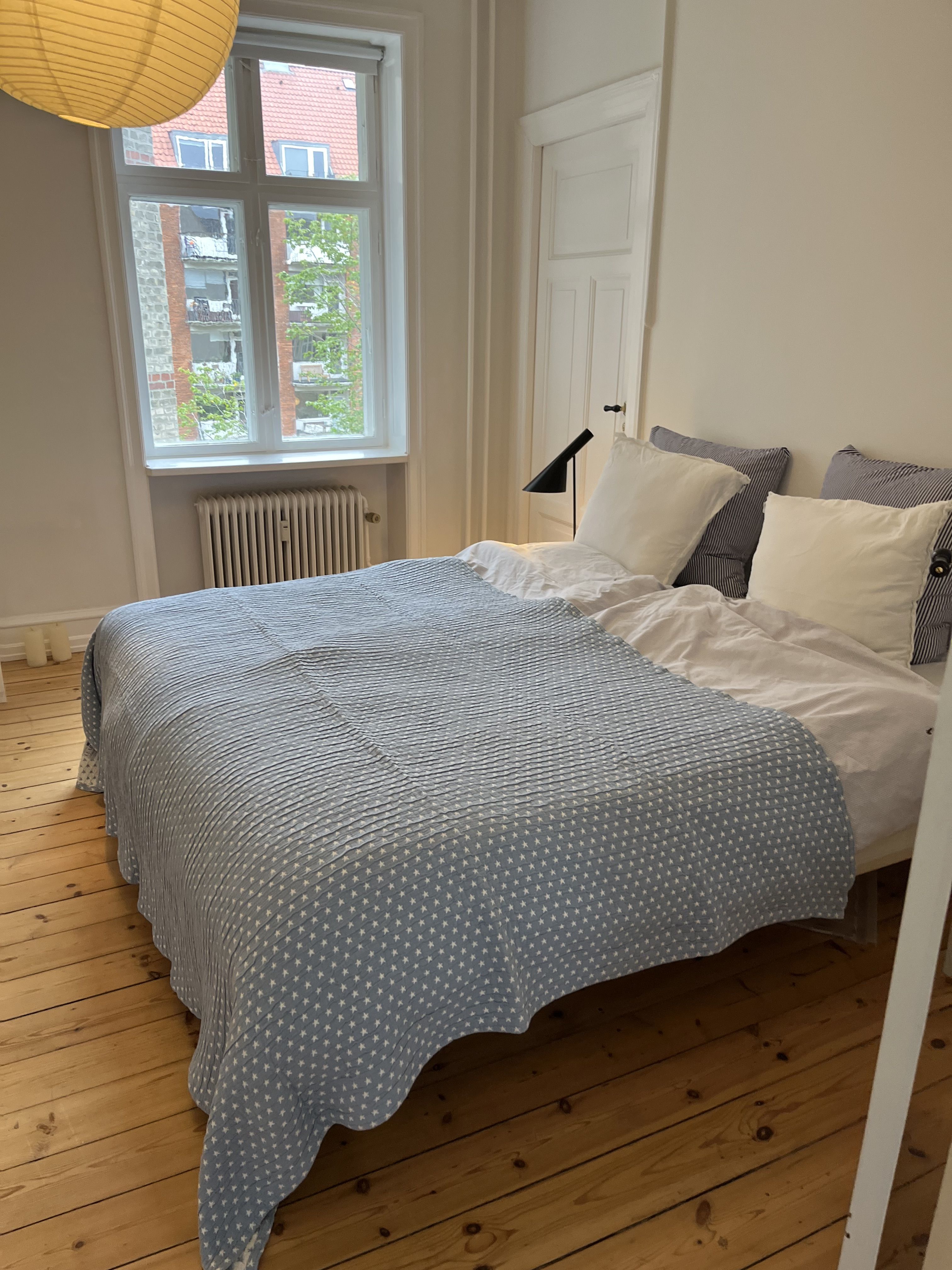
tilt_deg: -19.8
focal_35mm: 26
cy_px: 635
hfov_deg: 53.1
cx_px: 476
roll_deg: +0.7
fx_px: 953
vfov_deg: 67.3
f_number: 1.6
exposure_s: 1/121
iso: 125
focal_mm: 5.1
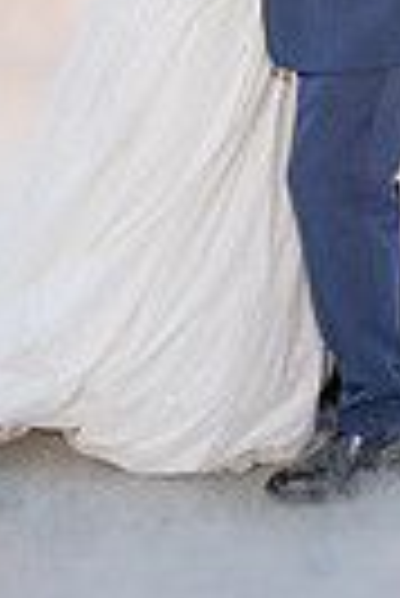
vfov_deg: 18.6
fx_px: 1712
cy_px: -144
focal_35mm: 103
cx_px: 225
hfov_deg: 13.3
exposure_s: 1/200
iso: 1600
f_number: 4
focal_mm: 30.5
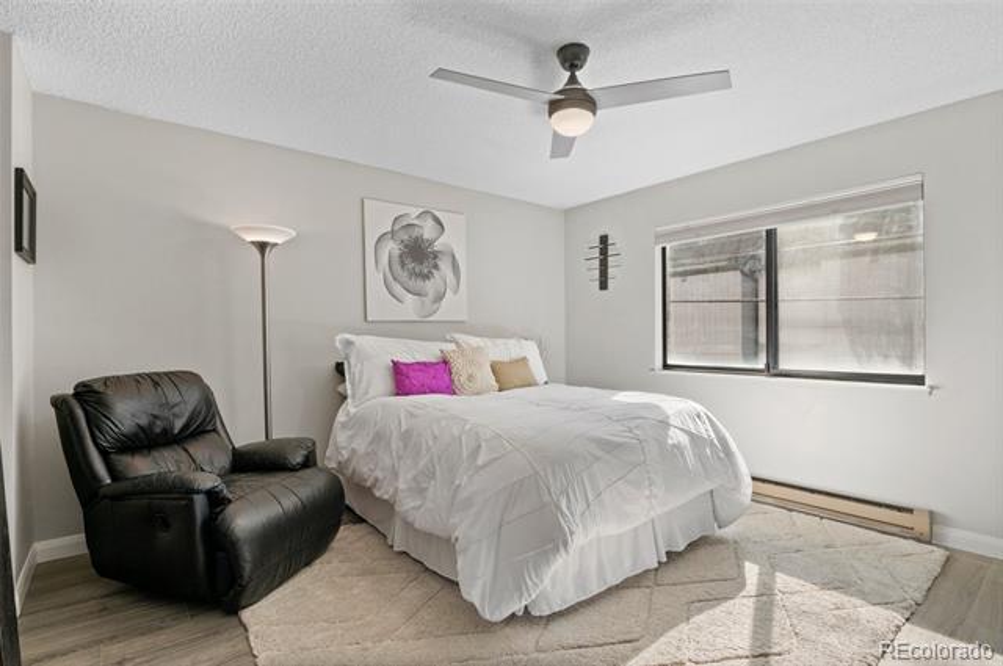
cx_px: 502
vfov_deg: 70.3
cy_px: 333
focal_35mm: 17
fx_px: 473
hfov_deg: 93.3
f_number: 8
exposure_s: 1/40
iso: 400
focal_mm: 17
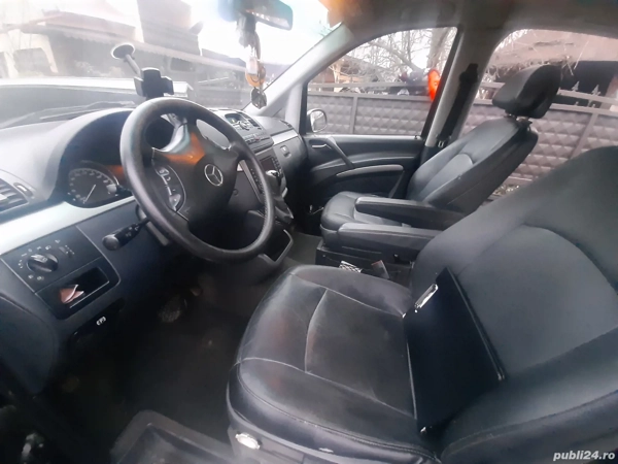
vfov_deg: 89.9
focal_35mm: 13
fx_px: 232
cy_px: 232
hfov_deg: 106.2
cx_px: 309
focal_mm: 1.42
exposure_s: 1/20
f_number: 2.2
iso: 800
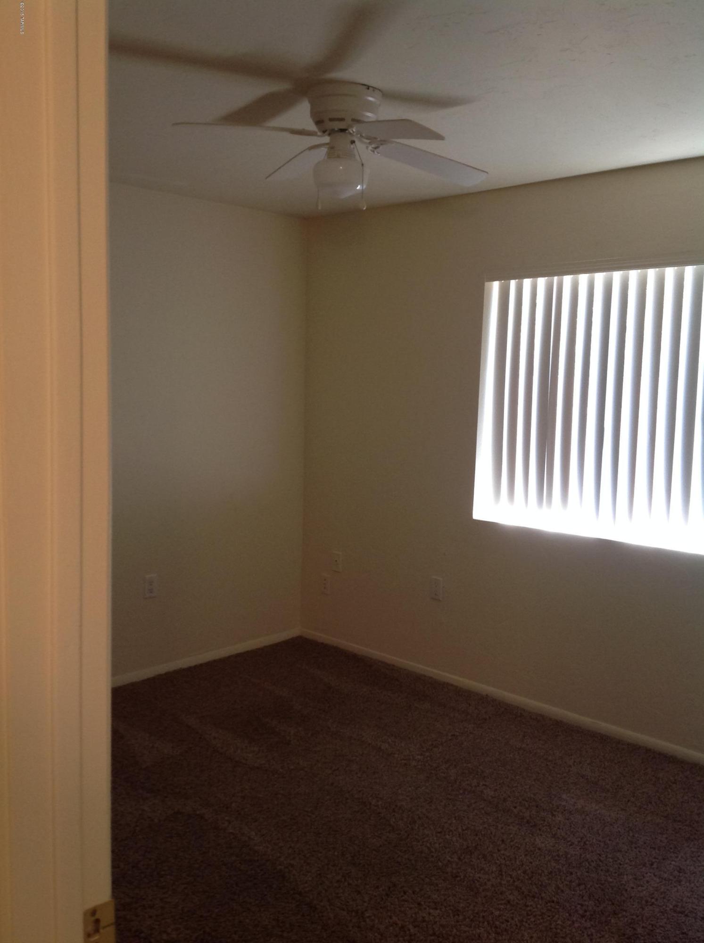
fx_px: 952
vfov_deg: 52.7
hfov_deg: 40.6
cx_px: 352
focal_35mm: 35
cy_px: 472
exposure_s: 1/15
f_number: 2.4
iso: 100
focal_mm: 4.28
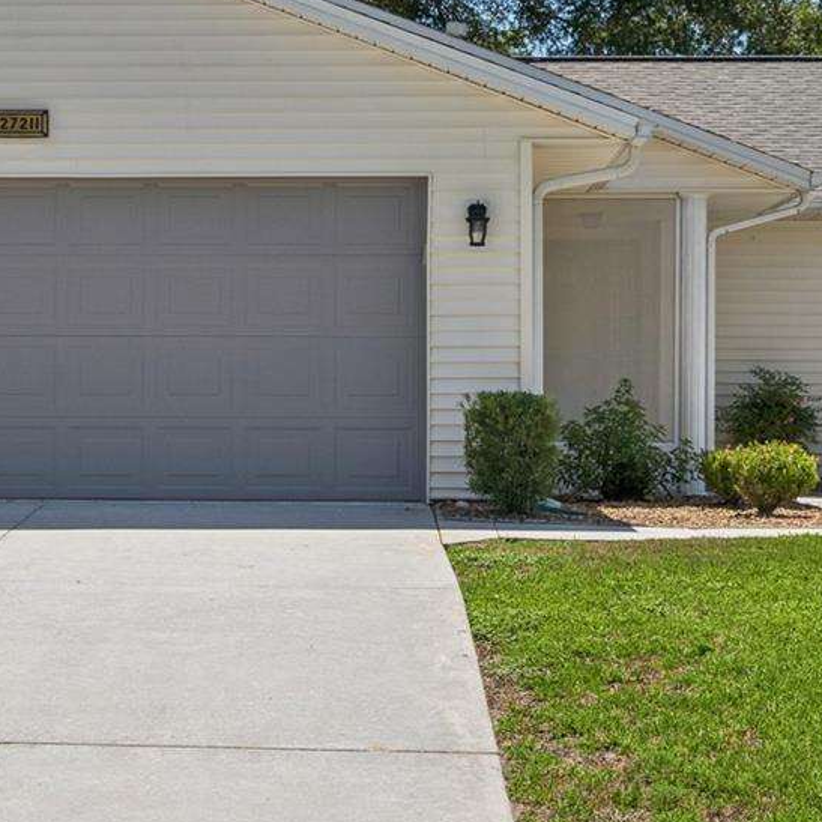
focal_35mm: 87
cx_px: 260
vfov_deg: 19.9
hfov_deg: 19.9
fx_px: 2337
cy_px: 406
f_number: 9
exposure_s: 1/1000
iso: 400
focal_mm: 35
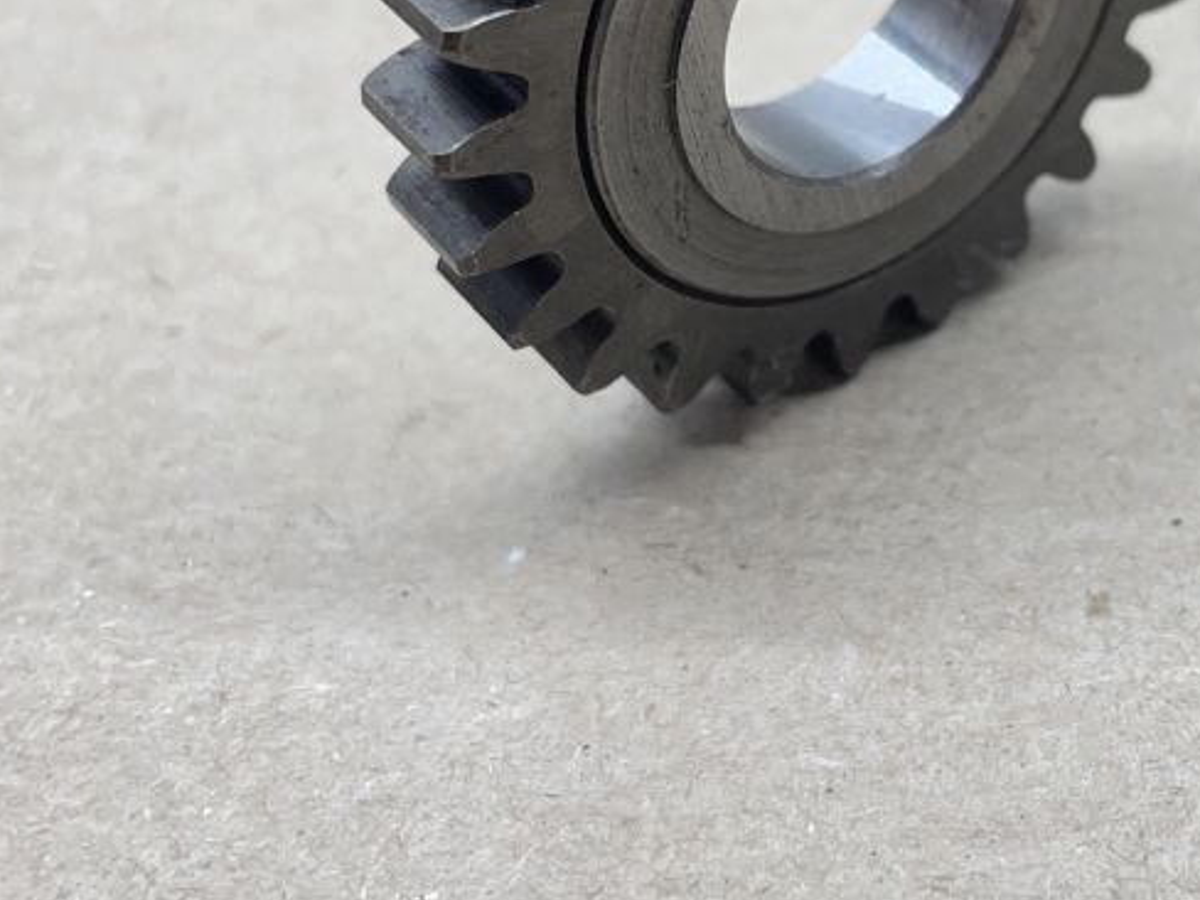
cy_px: 118
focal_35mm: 64
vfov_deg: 22.5
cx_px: 942
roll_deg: +3.3
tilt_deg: -38.1
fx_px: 2219
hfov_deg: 29.6
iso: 64
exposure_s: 1/100
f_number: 1.6
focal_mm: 4.2
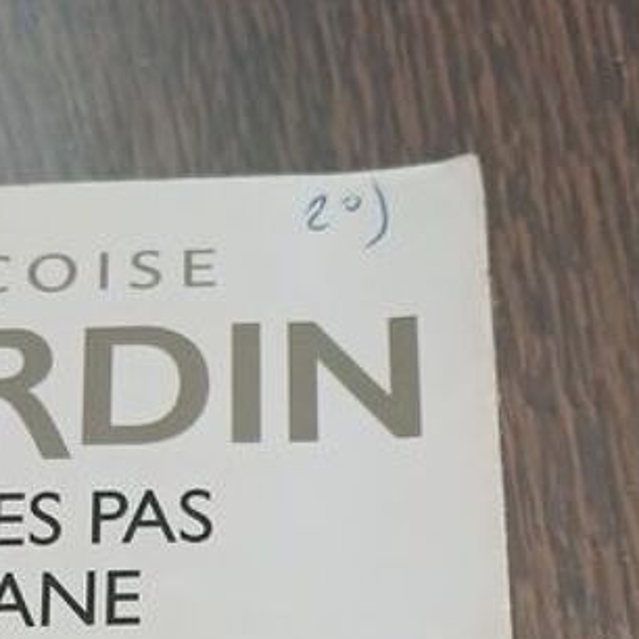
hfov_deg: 16.5
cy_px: 891
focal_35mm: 104
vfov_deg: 15.7
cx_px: 67
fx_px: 2172
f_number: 1.8
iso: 64
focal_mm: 3.98
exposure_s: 1/50
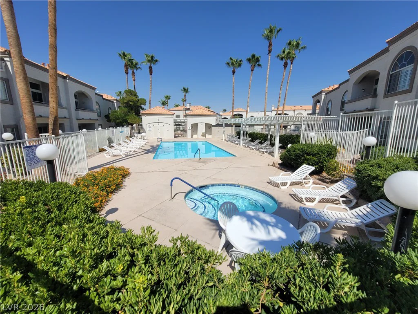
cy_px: 157
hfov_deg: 106.2
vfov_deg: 89.9
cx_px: 209
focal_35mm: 13
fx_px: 157
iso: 64
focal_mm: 2.2
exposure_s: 1/2745
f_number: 2.2
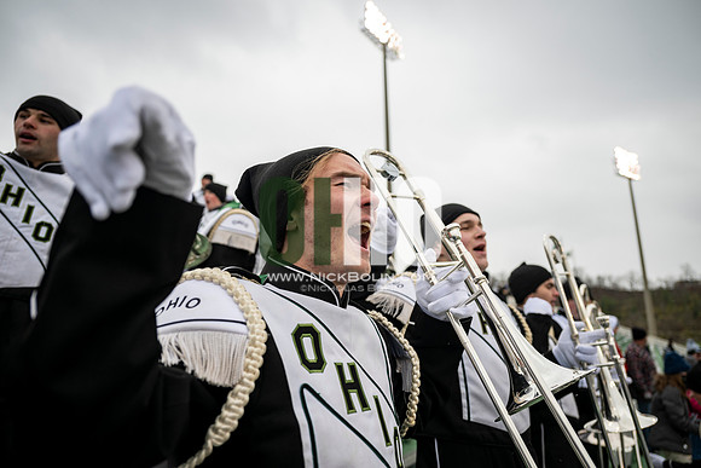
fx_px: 467
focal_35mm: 24
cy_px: 234
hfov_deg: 73.7
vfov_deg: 53.2
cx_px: 350
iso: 160
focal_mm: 24
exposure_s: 1/500
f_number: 2.8
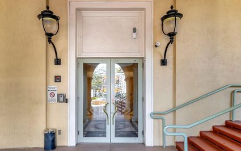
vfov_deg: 52.6
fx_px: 151
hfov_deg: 77.0
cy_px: 93
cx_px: 110
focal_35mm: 23
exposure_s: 1/30
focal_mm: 10
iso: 320
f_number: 8
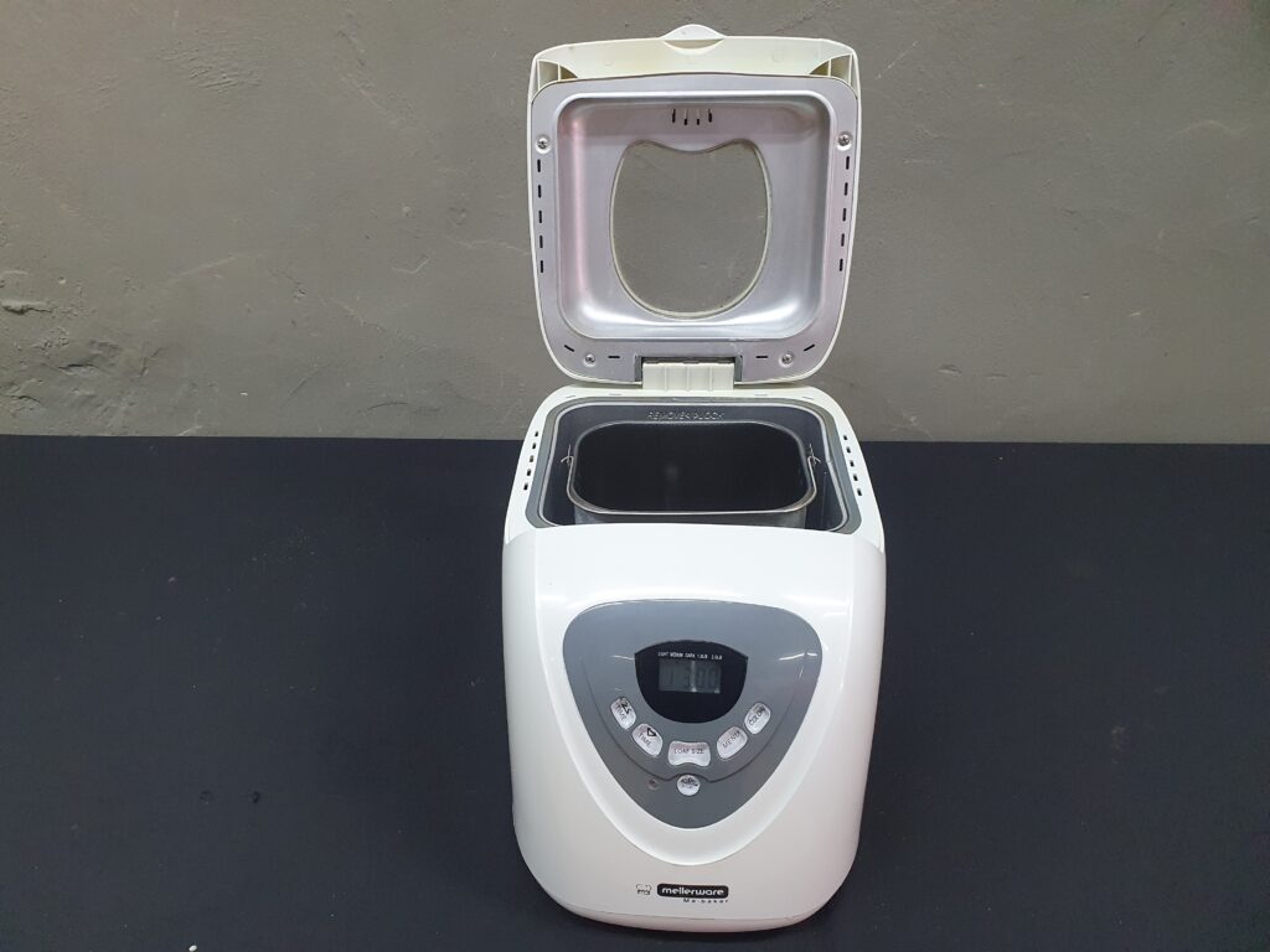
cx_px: 635
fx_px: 954
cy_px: 476
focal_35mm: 26
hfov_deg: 67.3
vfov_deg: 53.1
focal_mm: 4.32
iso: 400
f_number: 2.4
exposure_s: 1/50
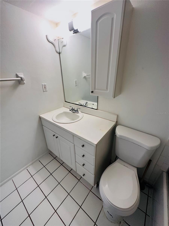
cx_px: 84
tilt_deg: -24.6
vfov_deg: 102.1
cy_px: 113
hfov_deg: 85.7
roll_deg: +1.7
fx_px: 91
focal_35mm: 14
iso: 200
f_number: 2.2
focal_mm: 2.22
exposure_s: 1/60
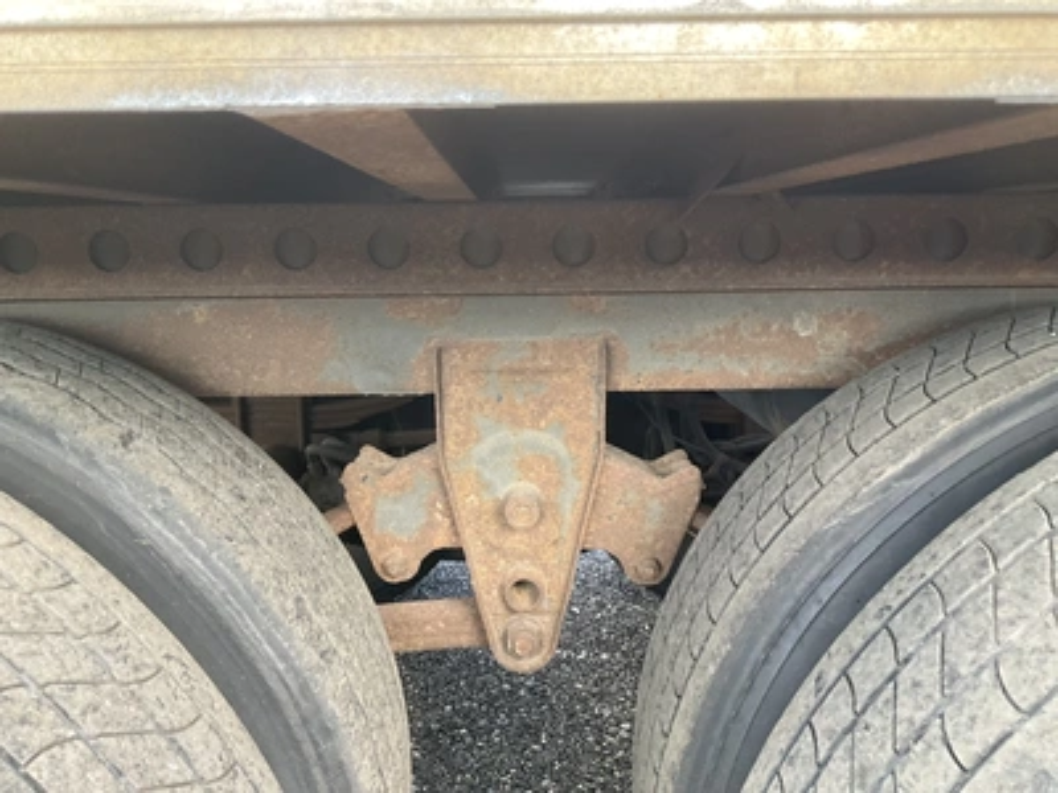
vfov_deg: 48.2
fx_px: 886
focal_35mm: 29
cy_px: 396
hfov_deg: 61.7
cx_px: 529
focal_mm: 3
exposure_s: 1/122
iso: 64
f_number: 1.8
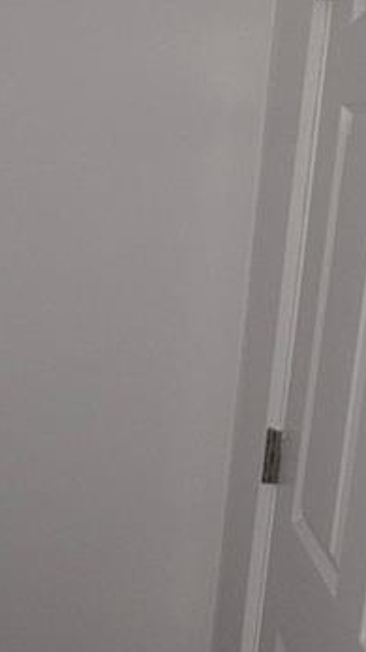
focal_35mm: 49
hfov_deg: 19.2
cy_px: 372
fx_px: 846
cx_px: -270
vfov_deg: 42.0
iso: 125
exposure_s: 1/50
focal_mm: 2.2
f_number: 1.9
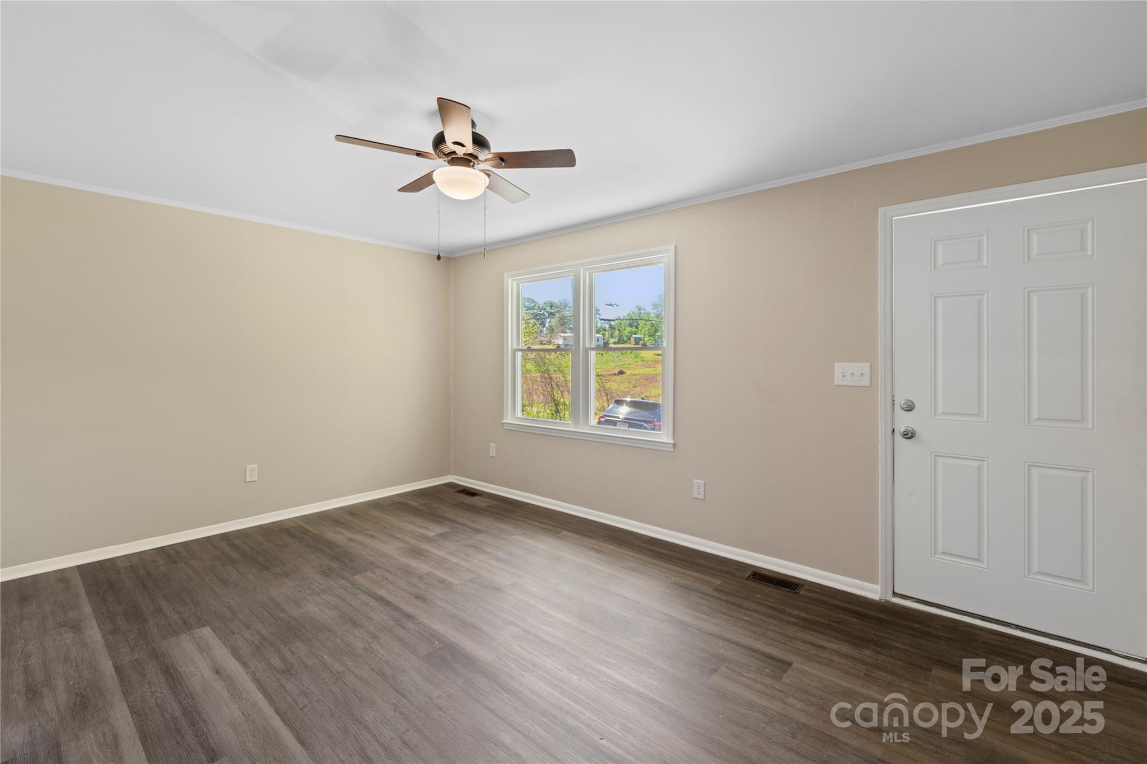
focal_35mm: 14
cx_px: 574
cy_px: 382
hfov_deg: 104.3
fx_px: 446
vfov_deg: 81.2
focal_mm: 14
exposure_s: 1/6
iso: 100
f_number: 5.6
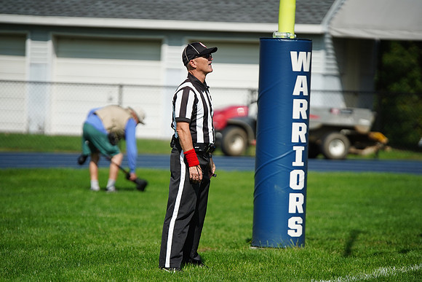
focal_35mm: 274
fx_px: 3212
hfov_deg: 7.5
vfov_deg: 5.0
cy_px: 141
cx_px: 211
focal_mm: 274
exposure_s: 1/8000
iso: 400
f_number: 2.8
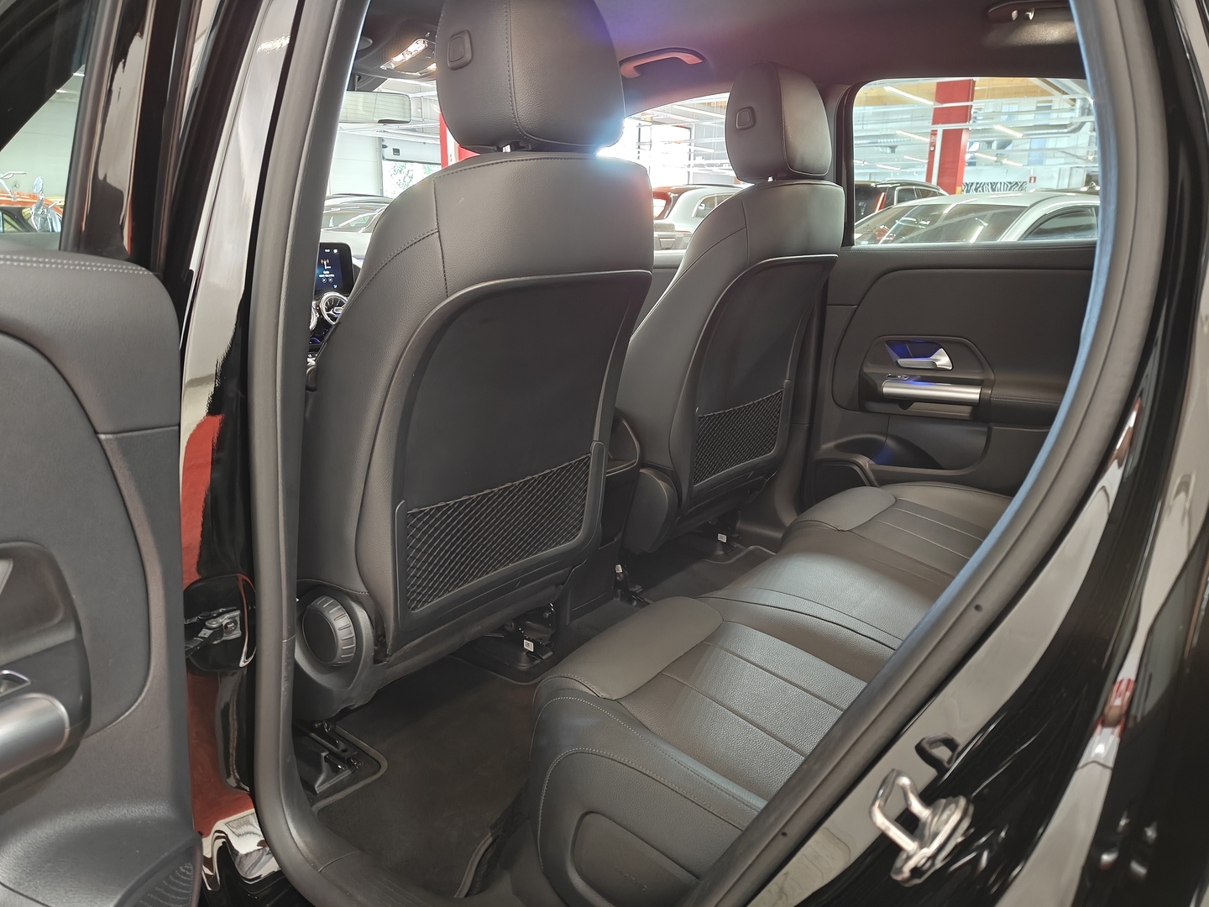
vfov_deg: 56.8
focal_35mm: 24
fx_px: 838
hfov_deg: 71.6
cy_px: 454
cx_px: 604
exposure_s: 1/20
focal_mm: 5.59
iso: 400
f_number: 1.8
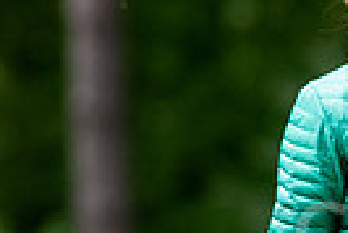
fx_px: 18967
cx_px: 638
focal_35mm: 1960
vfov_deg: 0.7
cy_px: 394
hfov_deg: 1.1
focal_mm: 300
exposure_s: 1/2500
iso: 800
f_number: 4.5
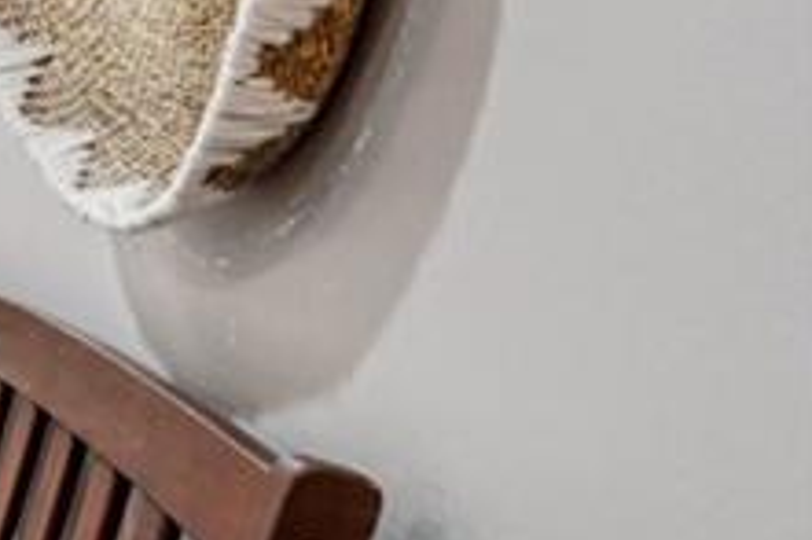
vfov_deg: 18.2
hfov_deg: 15.9
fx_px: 1668
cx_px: -1058
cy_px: 94
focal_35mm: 74
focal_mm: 16
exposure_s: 1/20
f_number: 8
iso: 800
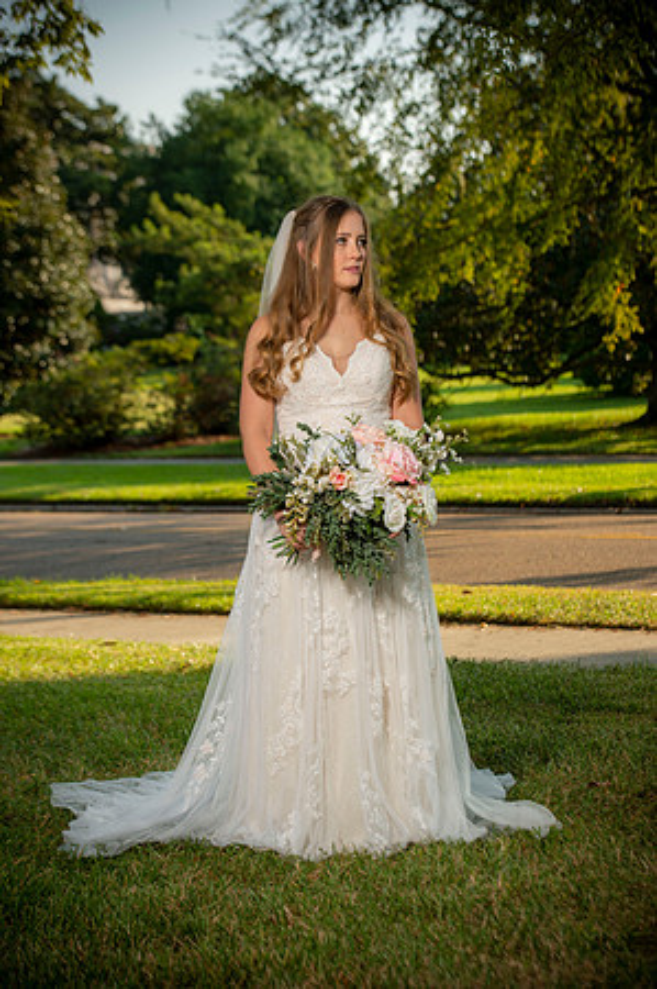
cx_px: 328
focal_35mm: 85
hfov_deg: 16.0
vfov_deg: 23.9
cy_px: 494
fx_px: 2332
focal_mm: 85
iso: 100
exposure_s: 1/250
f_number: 5.6
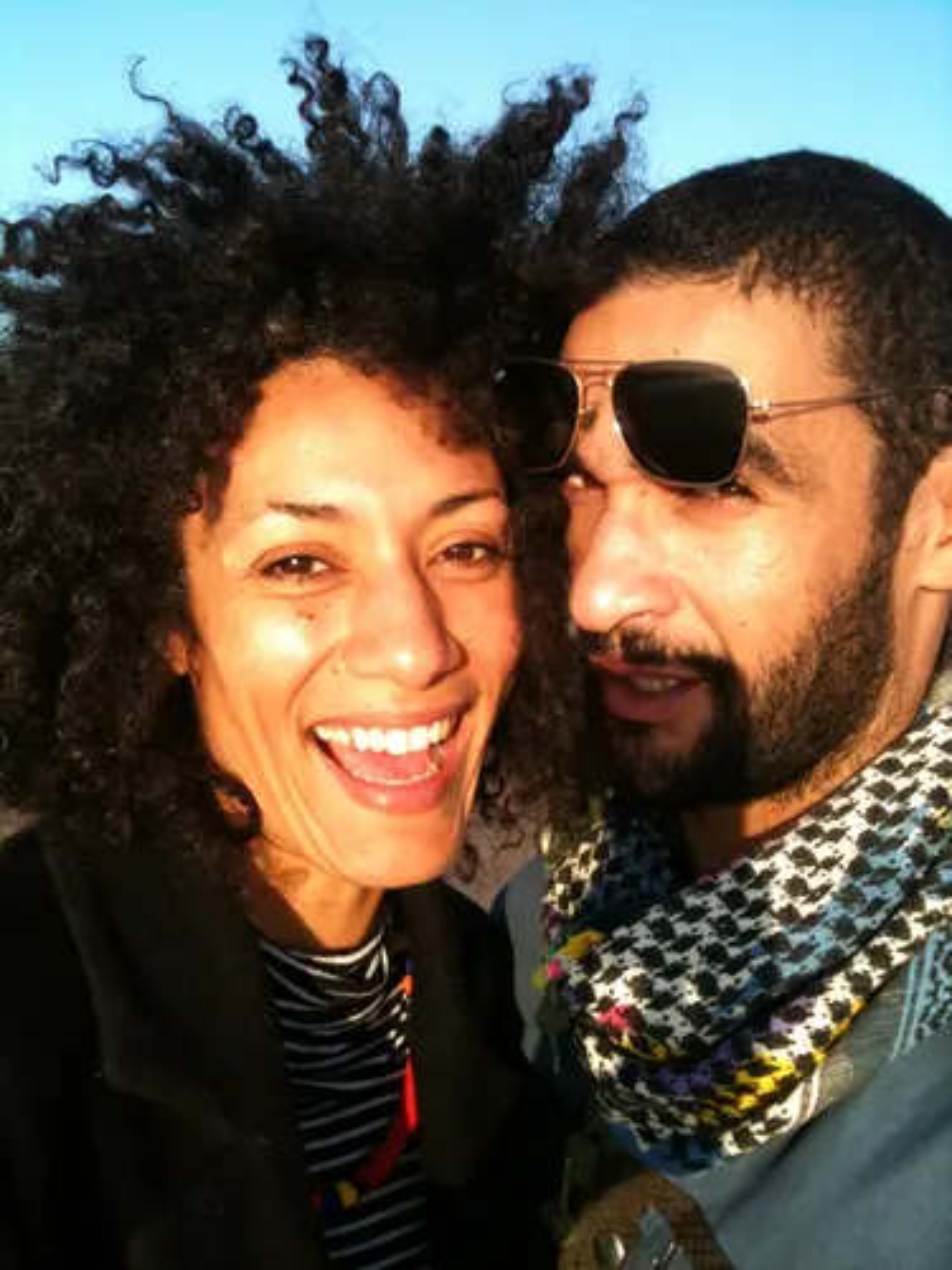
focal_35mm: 35
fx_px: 1283
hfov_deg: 40.7
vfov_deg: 52.6
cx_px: 476
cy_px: 635
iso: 64
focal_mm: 3.85
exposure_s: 1/431
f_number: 2.8
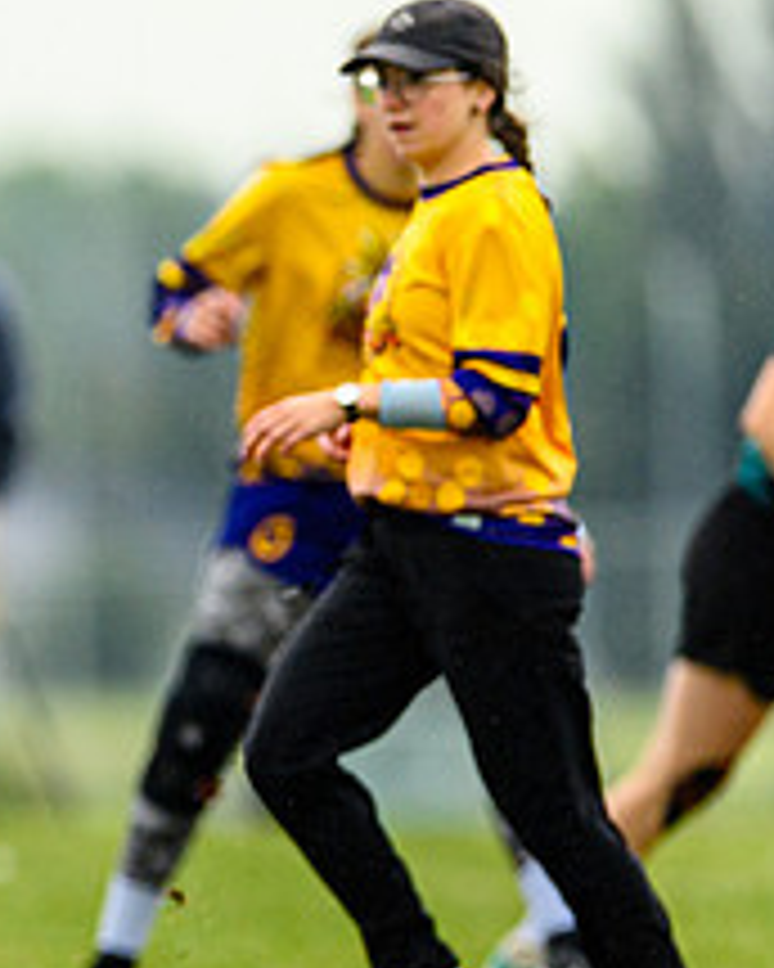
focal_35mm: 1660
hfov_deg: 0.9
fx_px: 47533
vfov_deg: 1.2
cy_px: 1006
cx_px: -742
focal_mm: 400
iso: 250
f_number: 3.2
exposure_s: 1/1250
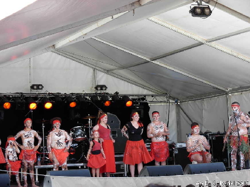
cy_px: 94
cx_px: 125
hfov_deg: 20.4
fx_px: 693
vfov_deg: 15.4
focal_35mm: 96
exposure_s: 1/69.7
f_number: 3.9
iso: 79
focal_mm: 15.9
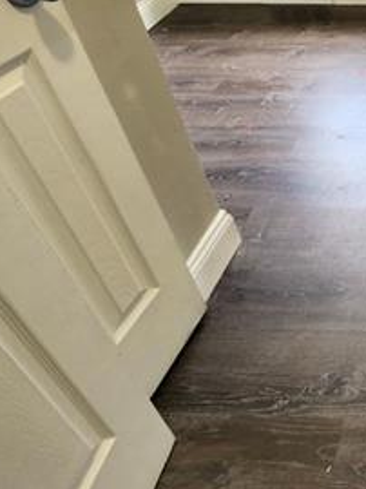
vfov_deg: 47.9
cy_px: 112
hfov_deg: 31.0
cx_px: 464
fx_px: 522
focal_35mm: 37
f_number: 2.2
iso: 80
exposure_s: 1/60
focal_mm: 2.2
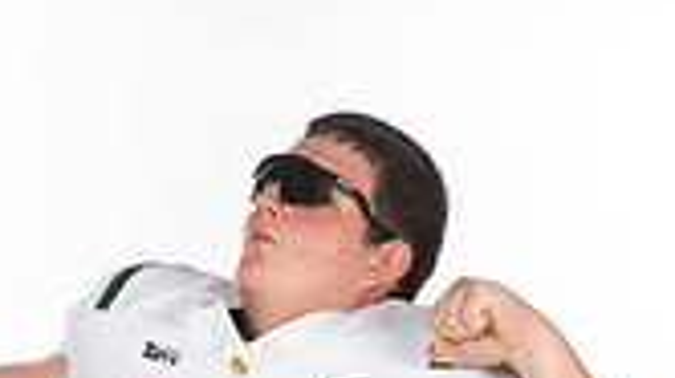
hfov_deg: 14.5
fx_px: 2646
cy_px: 898
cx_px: 167
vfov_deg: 7.6
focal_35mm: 148
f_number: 8
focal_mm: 52
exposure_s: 1/400
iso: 640
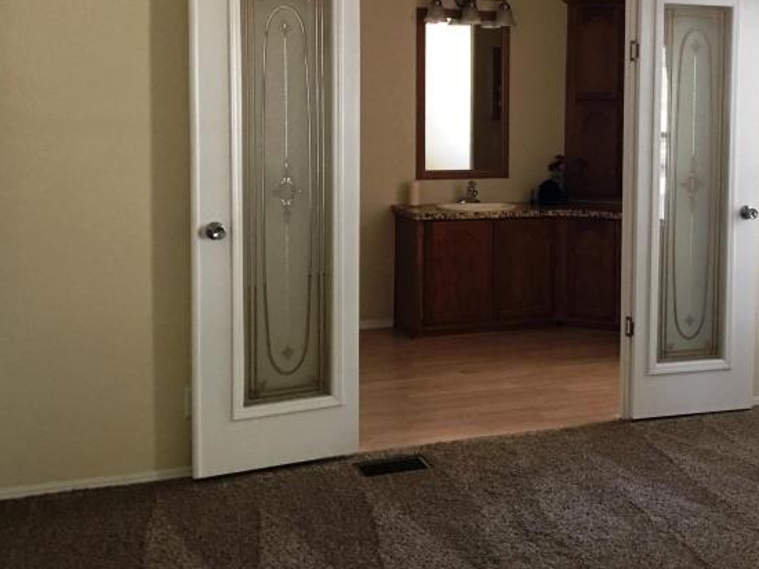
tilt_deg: -2.0
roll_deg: -1.3
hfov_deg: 34.2
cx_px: 633
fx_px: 1184
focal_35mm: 54
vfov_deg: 26.8
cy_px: 178
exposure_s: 1/15
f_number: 2.2
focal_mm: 4.15
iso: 50
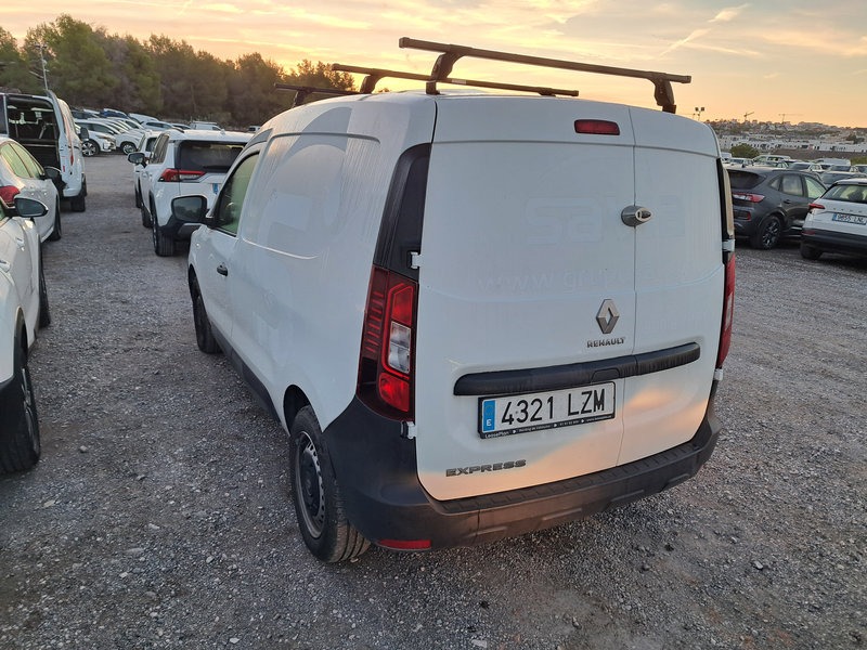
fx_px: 601
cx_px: 434
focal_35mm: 24
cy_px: 325
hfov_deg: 71.6
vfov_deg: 56.8
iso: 50
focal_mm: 5.23
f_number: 1.8
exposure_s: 1/100
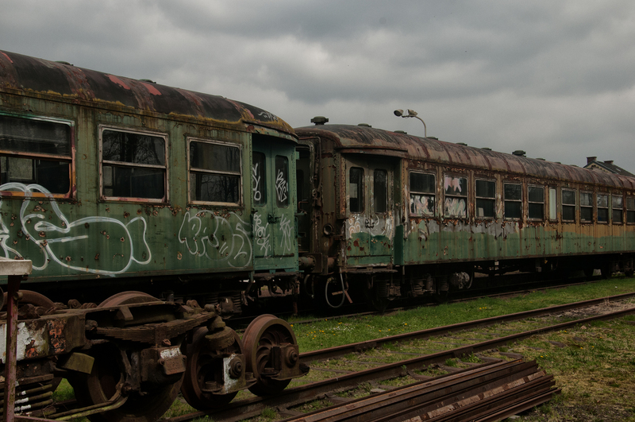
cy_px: 211
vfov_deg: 28.0
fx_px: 845
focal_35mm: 48
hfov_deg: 41.2
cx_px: 318
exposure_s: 1/400
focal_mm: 32
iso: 200
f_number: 10
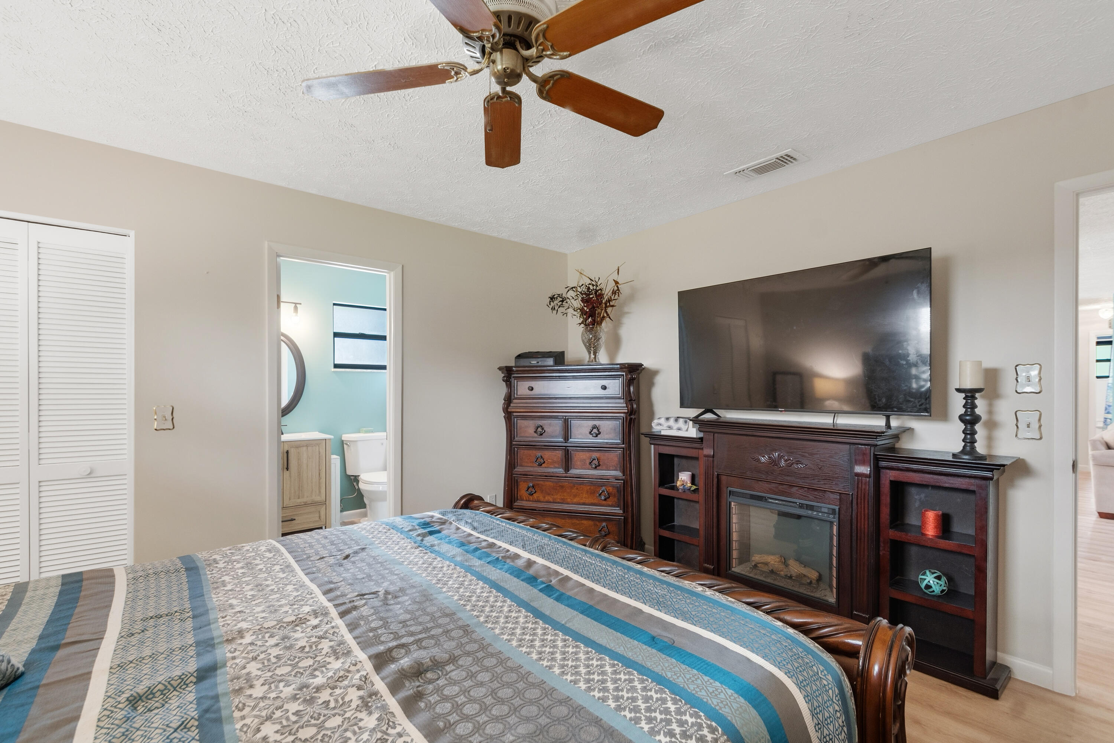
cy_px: 372
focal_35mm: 15
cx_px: 557
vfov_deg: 77.3
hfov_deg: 100.4
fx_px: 464
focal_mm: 10
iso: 320
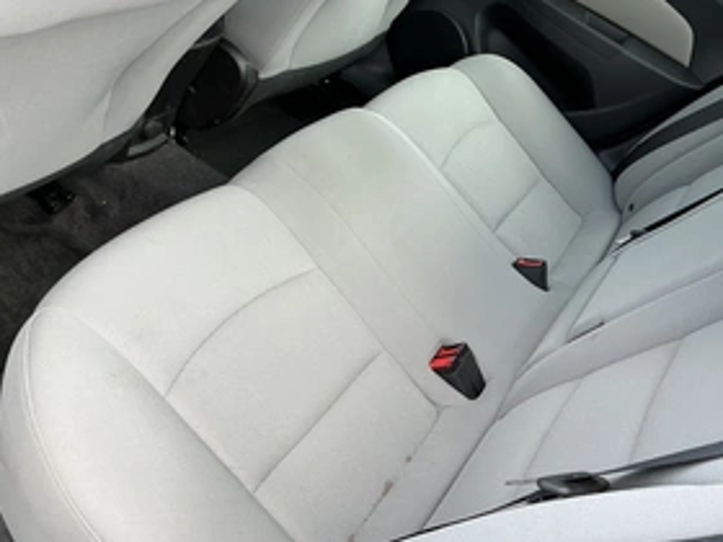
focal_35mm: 40
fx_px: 835
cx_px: 444
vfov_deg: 35.9
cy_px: 302
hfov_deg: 46.5
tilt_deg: -35.5
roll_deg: -29.4
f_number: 1.8
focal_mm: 3
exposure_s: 1/122
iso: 32
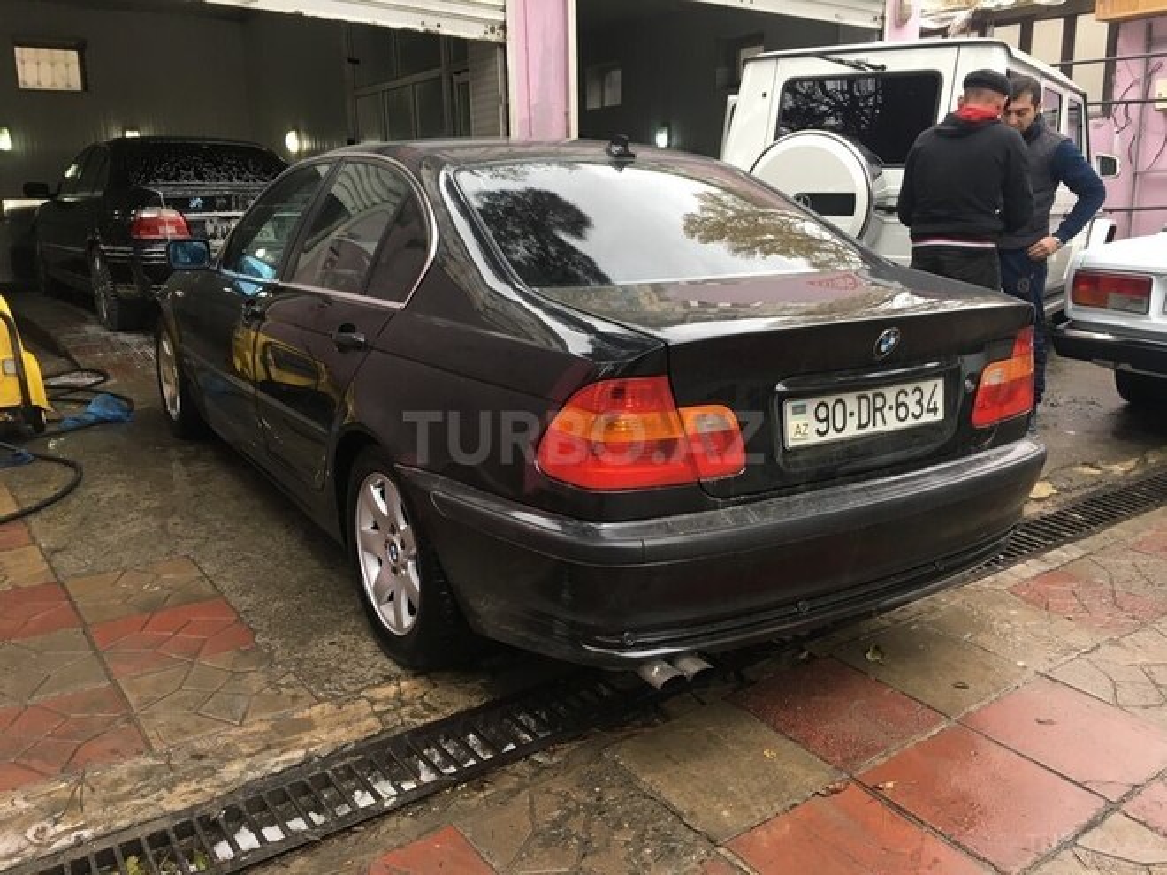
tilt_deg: -12.9
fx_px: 978
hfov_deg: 61.7
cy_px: 438
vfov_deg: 48.2
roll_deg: +2.0
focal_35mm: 29
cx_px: 584
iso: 32
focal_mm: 4.15
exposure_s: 1/33
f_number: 2.2
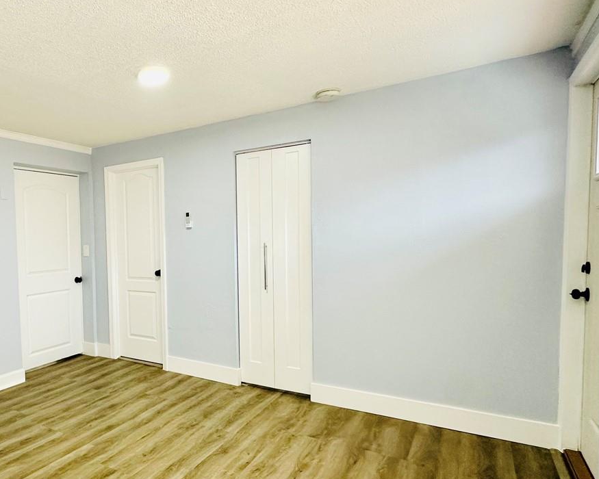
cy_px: 262
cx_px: 120
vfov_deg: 56.7
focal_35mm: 25
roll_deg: +1.6
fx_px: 443
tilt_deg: -3.0
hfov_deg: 62.4
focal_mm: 2.22
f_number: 2.2
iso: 200
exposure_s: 1/99
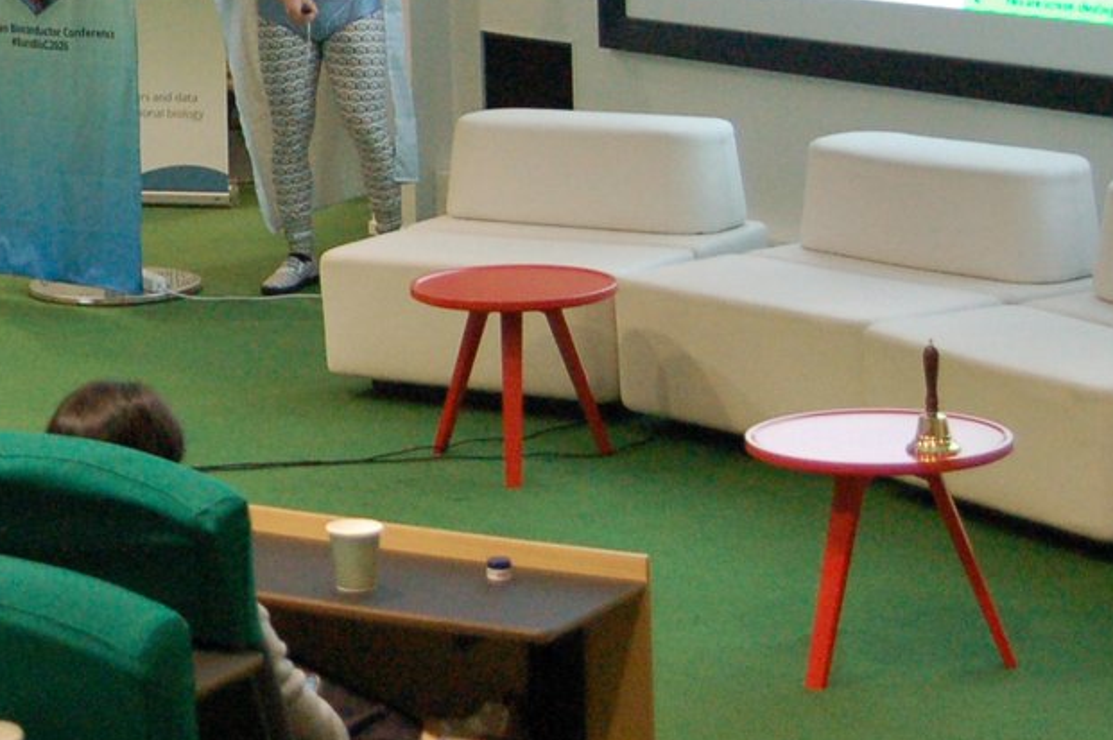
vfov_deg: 11.7
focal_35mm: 116
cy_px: 106
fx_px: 3583
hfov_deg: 16.8
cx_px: -272
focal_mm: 24
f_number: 3.5
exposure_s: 1/125
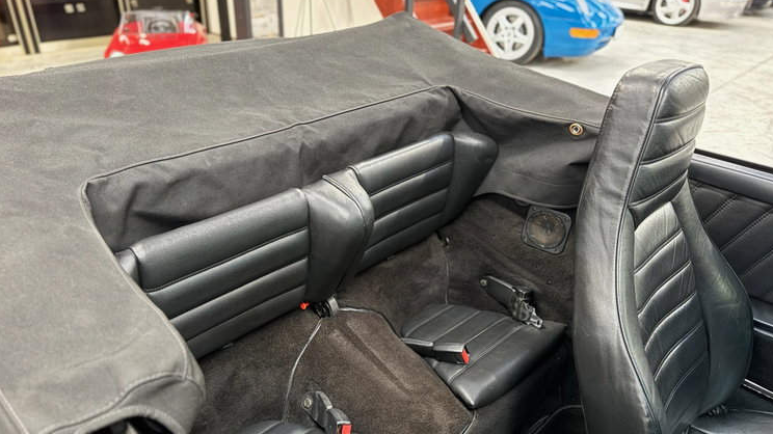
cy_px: 284
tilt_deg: -33.4
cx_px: 379
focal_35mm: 27
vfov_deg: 42.4
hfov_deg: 69.9
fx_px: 553
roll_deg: -1.4
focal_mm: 6.76
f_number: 1.78
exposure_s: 1/50
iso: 800
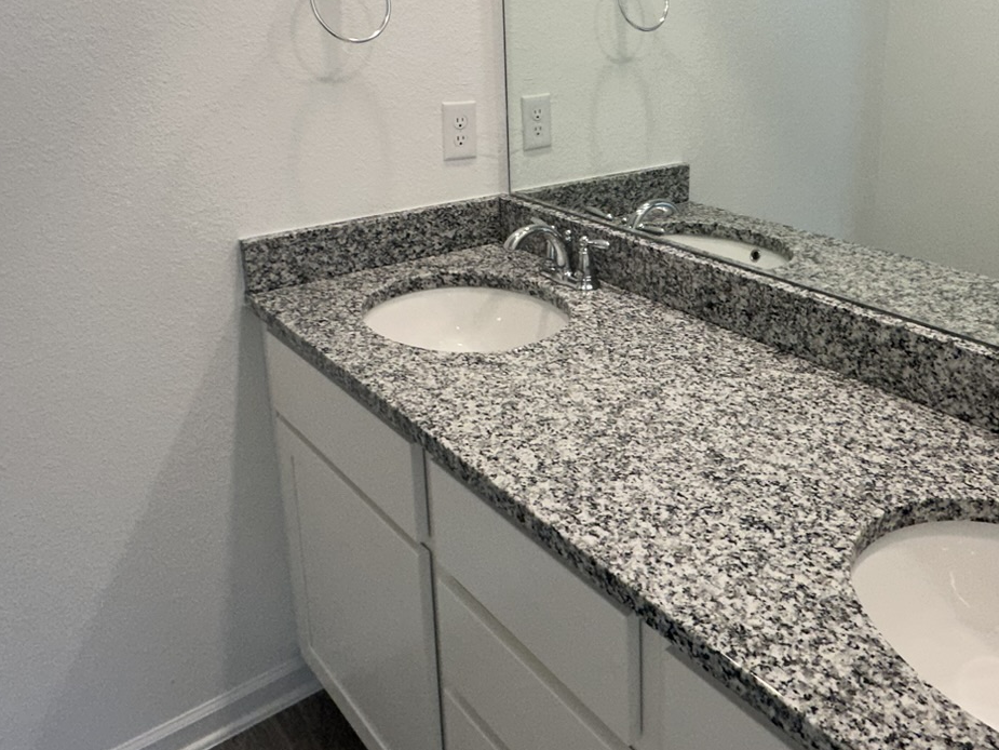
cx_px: 636
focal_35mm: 31
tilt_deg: -14.1
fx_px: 895
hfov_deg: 57.5
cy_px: 204
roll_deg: +0.0
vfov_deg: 44.2
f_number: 2.2
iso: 100
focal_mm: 2.22
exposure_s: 1/120
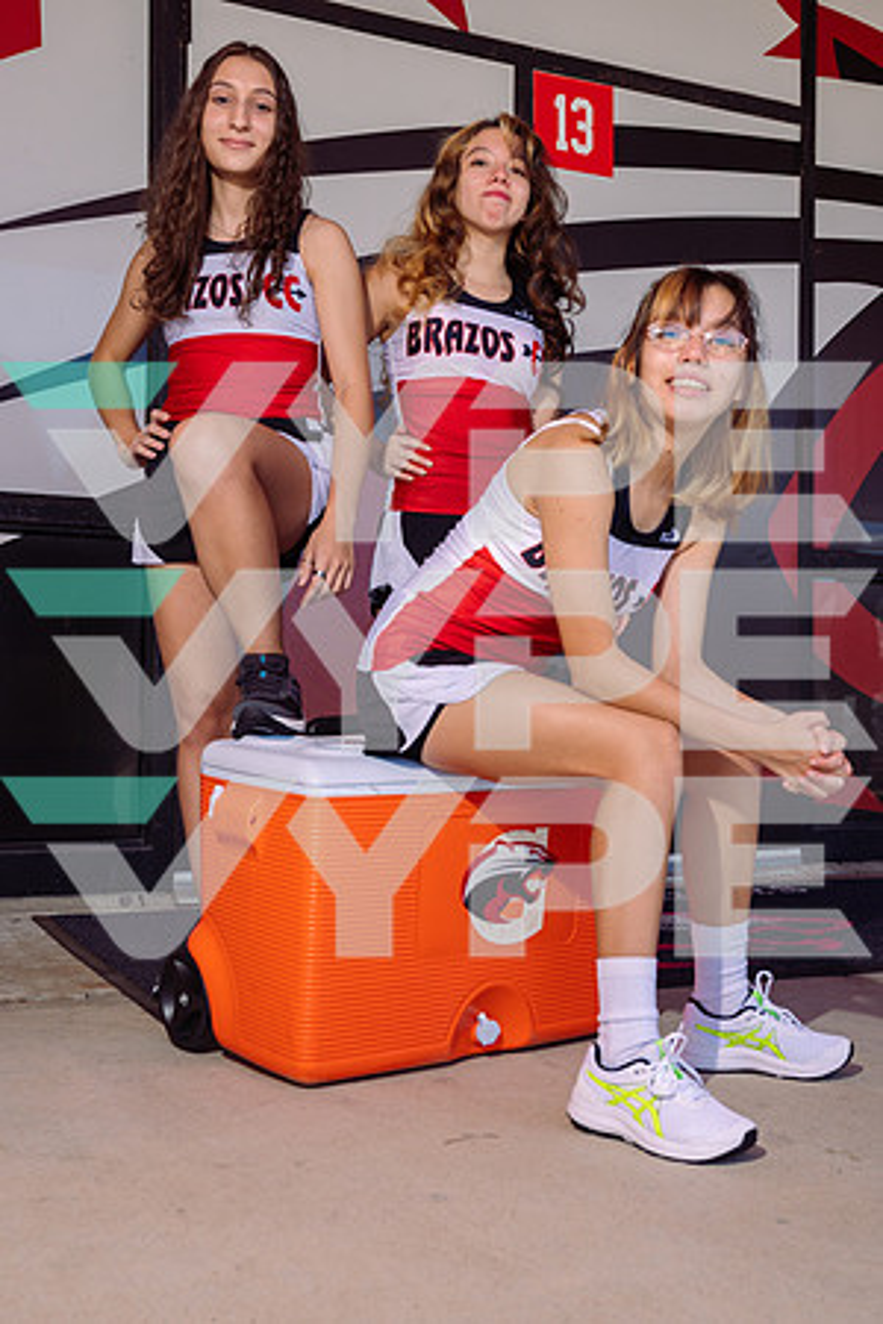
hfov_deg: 31.9
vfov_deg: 46.4
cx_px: 442
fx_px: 1545
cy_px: 662
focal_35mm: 42
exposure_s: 1/250
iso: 200
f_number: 7.1
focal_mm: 42
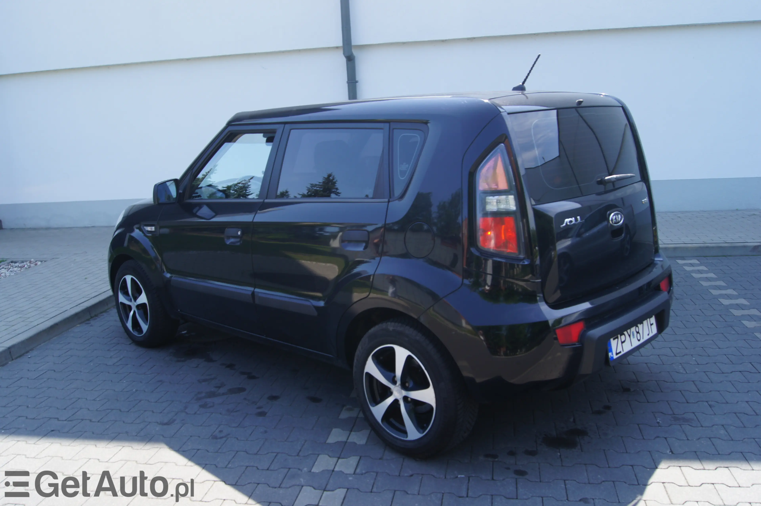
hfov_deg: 57.2
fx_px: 697
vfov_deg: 39.9
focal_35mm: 33
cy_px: 253
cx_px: 380
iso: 100
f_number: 8
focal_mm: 22
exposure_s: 1/50
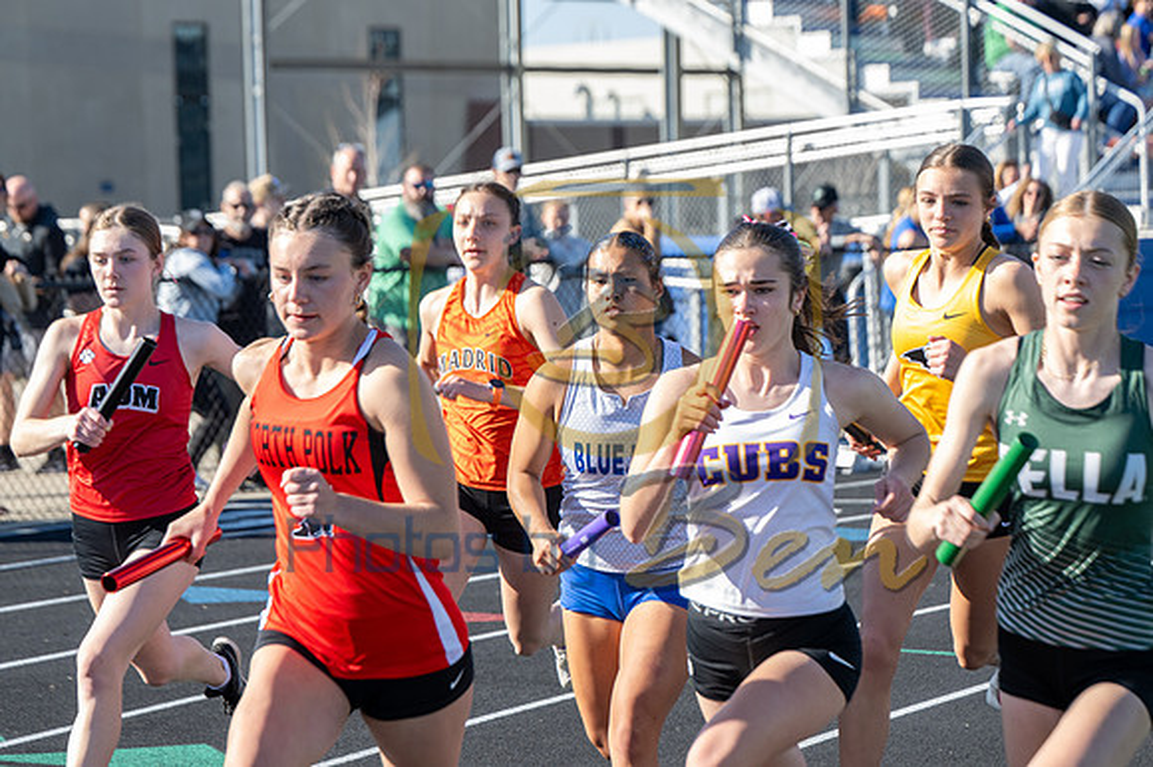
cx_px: 576
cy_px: 384
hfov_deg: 19.5
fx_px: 3361
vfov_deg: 13.0
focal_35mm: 105
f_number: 3.2
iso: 200
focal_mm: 70
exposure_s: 1/1000
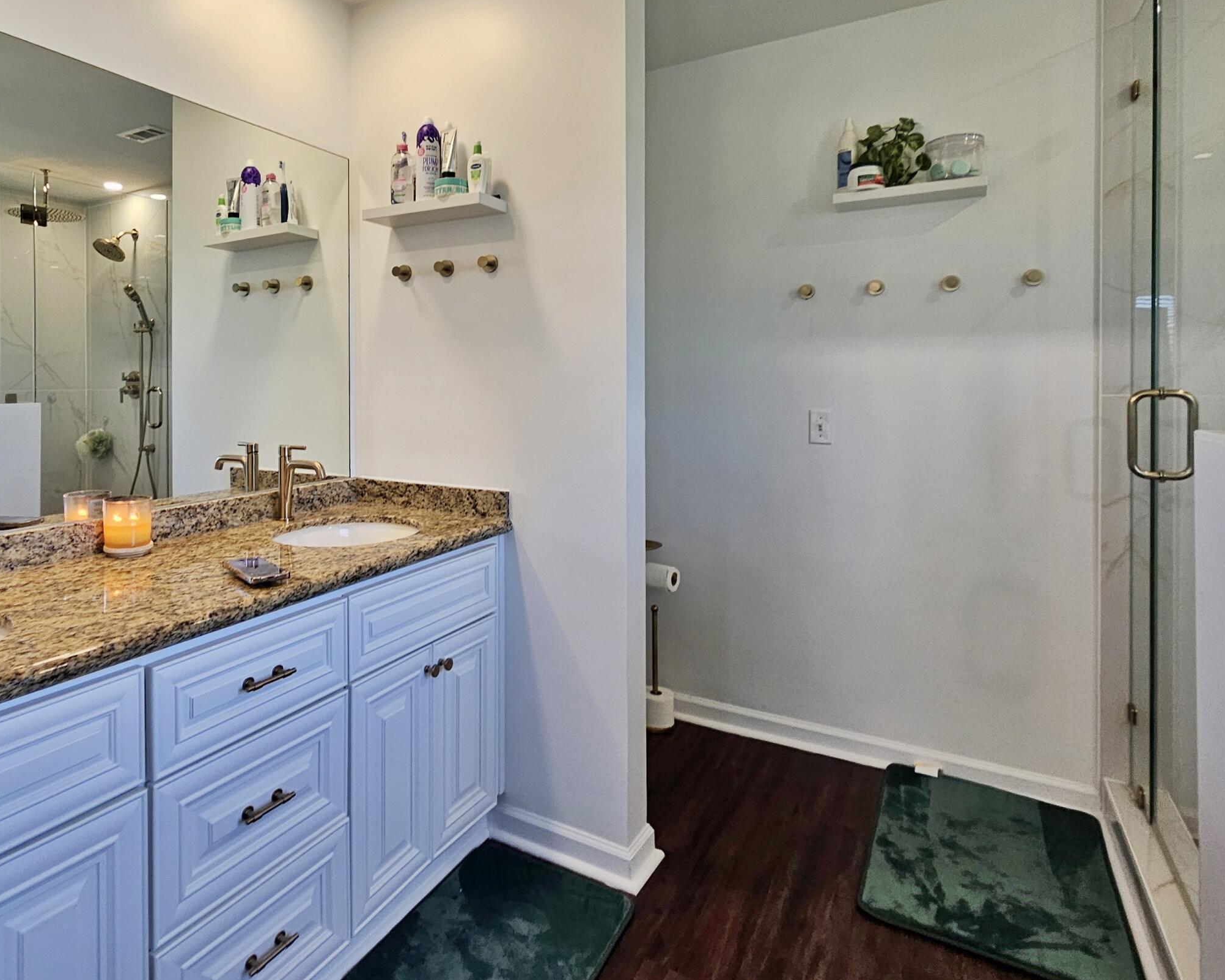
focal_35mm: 19
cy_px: 389
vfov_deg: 70.1
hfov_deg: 81.6
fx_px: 689
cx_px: 452
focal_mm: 2.2
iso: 80
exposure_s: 1/77.4
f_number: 2.2
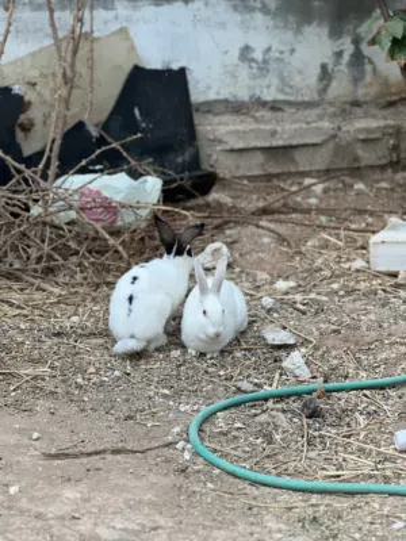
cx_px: 203
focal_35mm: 77
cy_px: 270
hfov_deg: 19.1
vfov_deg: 25.3
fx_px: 1204
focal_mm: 9
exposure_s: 1/117
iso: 250
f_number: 2.8
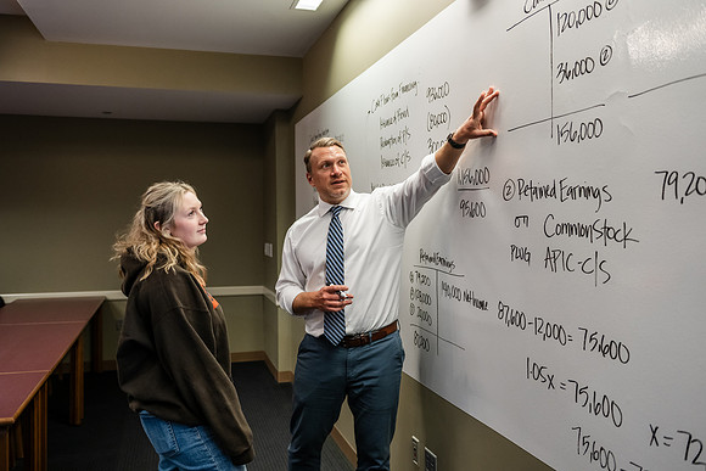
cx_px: 353
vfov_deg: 41.1
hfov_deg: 58.7
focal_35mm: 32
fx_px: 628
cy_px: 236
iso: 1600
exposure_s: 1/200
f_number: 3.5
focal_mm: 32
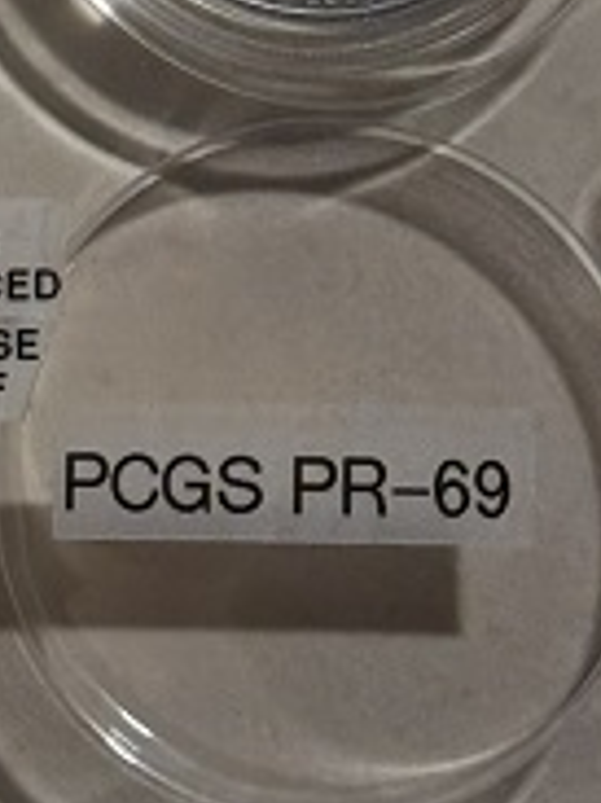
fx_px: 4983
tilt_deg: -82.5
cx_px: 327
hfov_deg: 6.9
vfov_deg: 8.8
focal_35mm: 215
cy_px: -746
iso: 64
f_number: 1.78
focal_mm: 6.76
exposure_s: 1/60
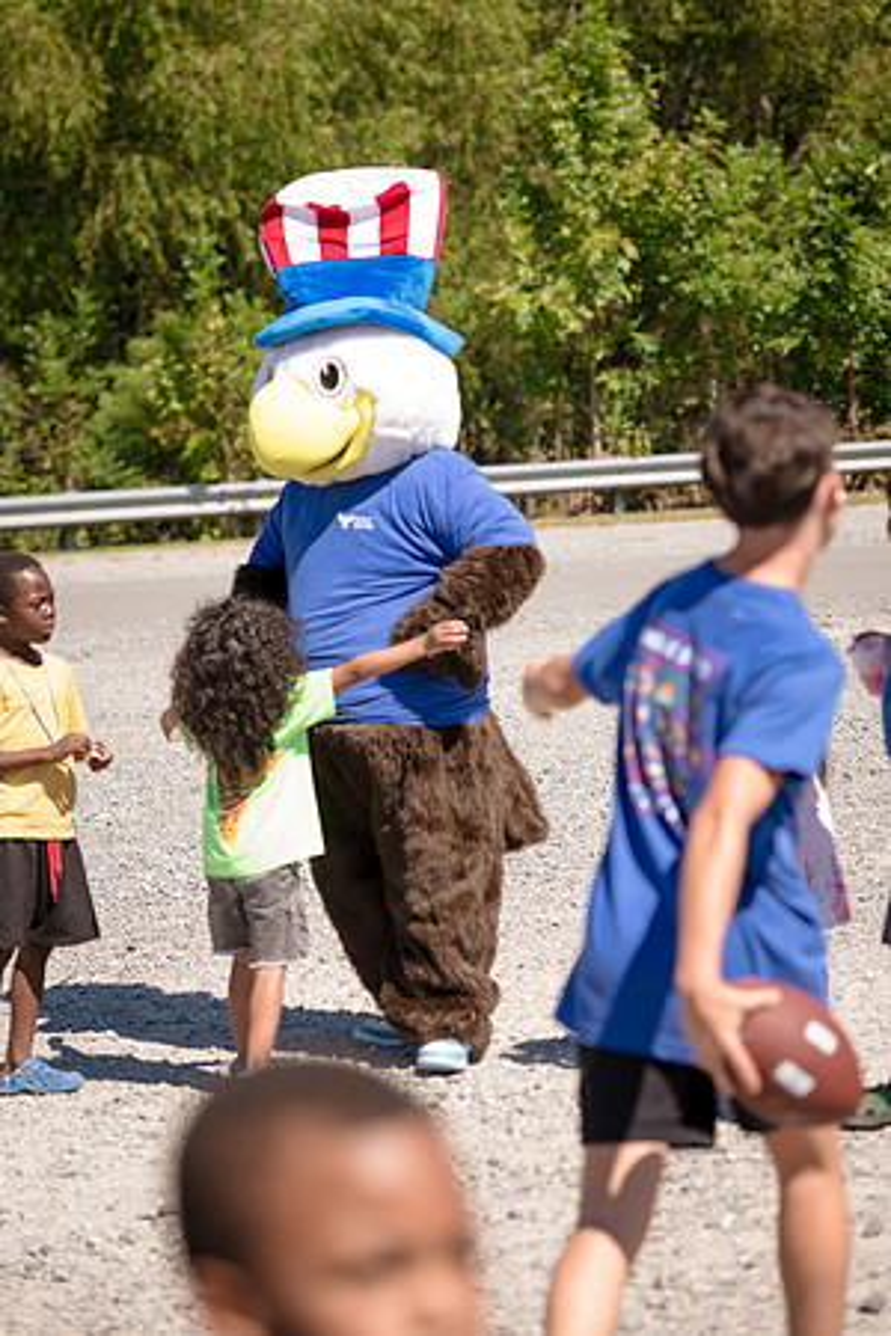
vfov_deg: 18.3
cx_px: 446
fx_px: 4158
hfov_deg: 12.2
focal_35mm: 112
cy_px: 668
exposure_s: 1/250
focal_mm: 112
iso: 64
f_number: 4.5
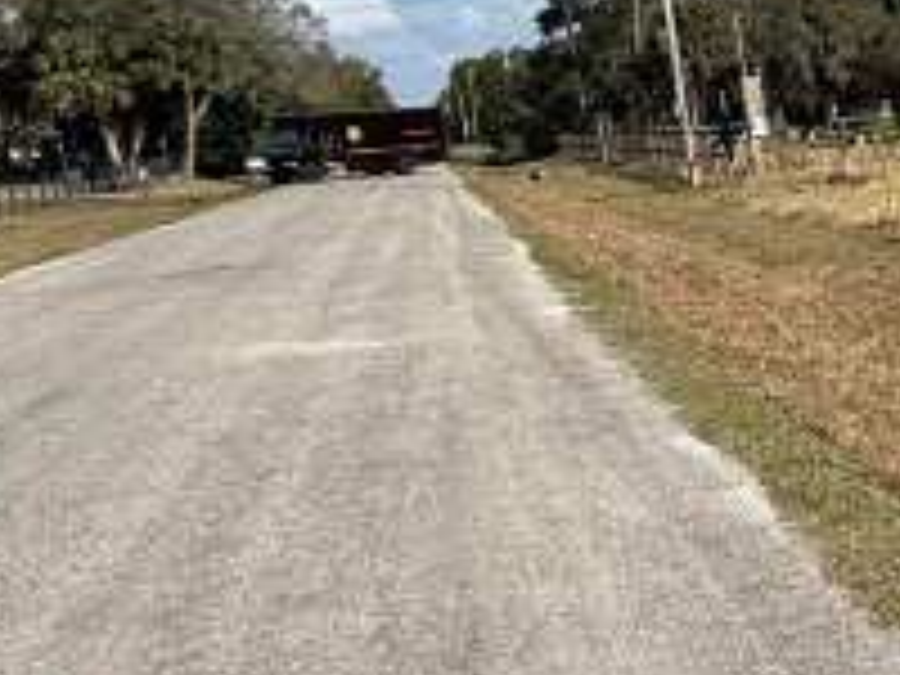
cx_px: 1408
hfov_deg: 24.8
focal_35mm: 56
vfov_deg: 26.1
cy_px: 288
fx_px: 1456
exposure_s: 1/2410
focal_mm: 2.22
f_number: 2.2
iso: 50
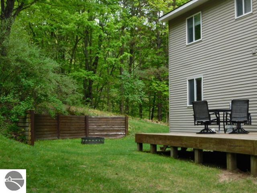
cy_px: 96
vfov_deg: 28.6
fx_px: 379
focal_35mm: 51
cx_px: 128
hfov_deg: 37.5
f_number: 3.8
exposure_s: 1/200
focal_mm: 9
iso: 125
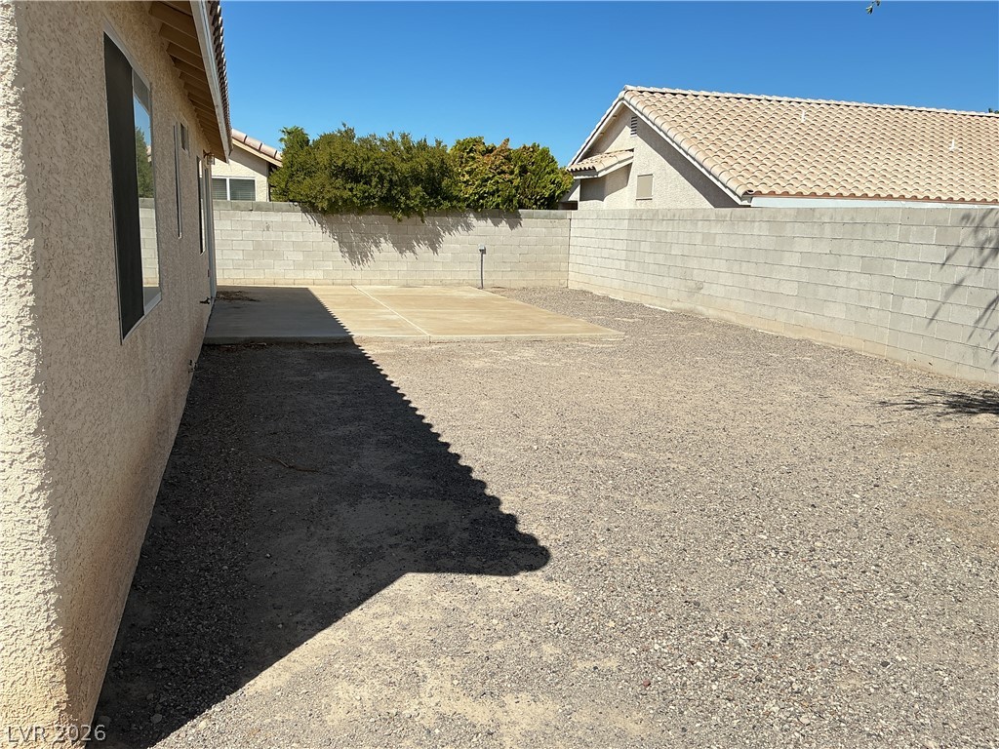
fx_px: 837
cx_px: 500
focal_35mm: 29
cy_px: 374
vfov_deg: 48.2
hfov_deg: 61.7
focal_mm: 3
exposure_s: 1/2320
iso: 25
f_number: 1.8
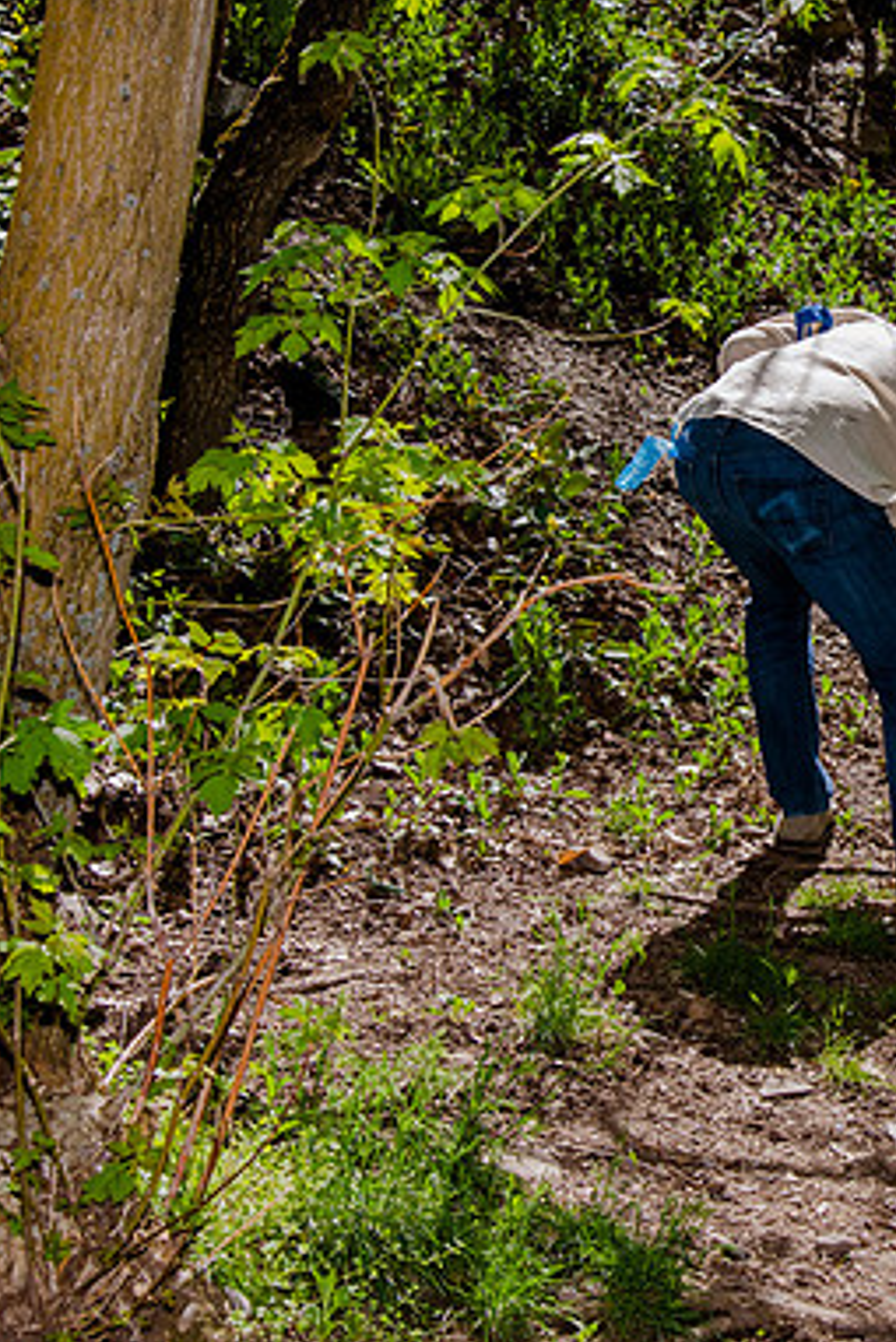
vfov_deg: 24.1
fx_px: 3133
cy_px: 531
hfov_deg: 16.0
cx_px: 868
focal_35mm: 84
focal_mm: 46
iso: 200
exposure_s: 1/320
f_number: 7.1
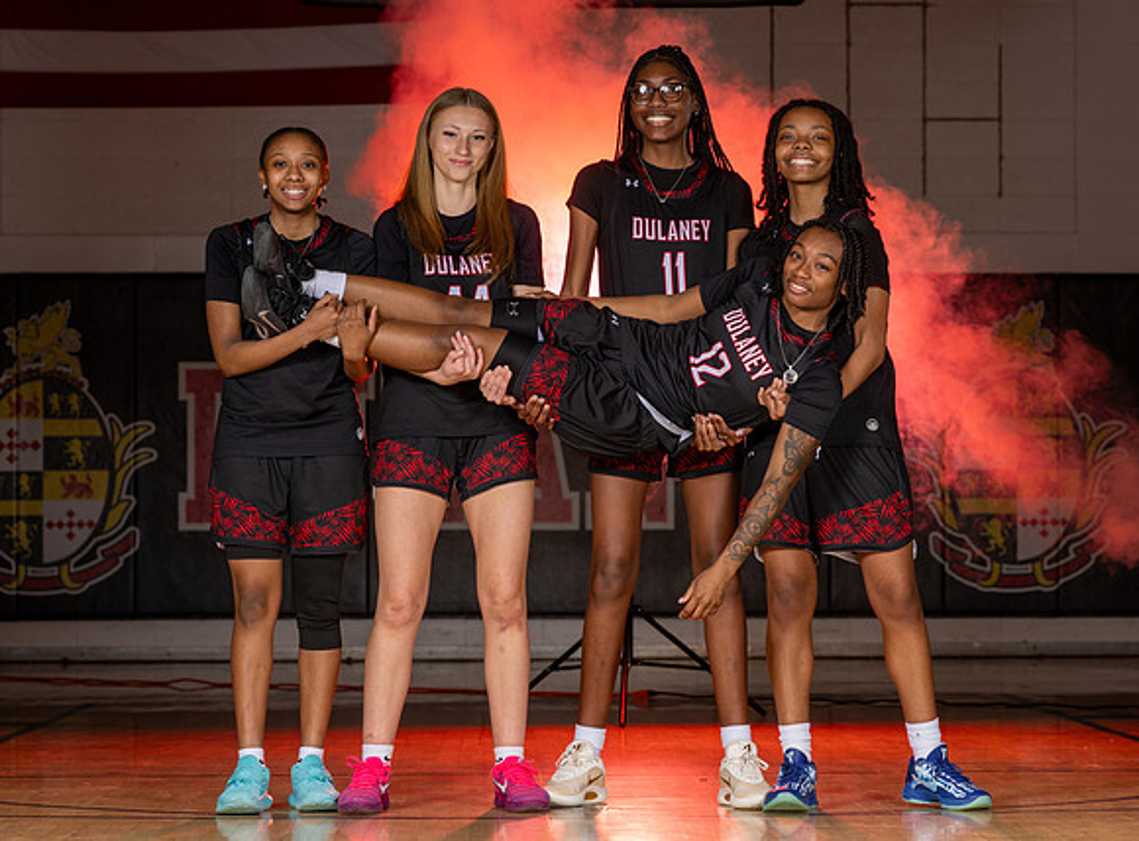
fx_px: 4241
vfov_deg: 11.3
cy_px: 406
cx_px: 726
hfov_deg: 15.3
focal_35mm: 130
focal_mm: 100
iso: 80
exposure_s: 1/125
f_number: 6.3
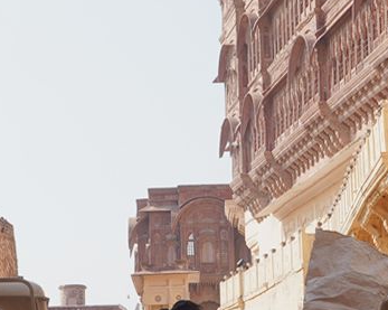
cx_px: 199
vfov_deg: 11.8
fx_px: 1492
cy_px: 110
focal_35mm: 130
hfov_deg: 14.8
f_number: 11
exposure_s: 1/100
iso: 100
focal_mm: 24
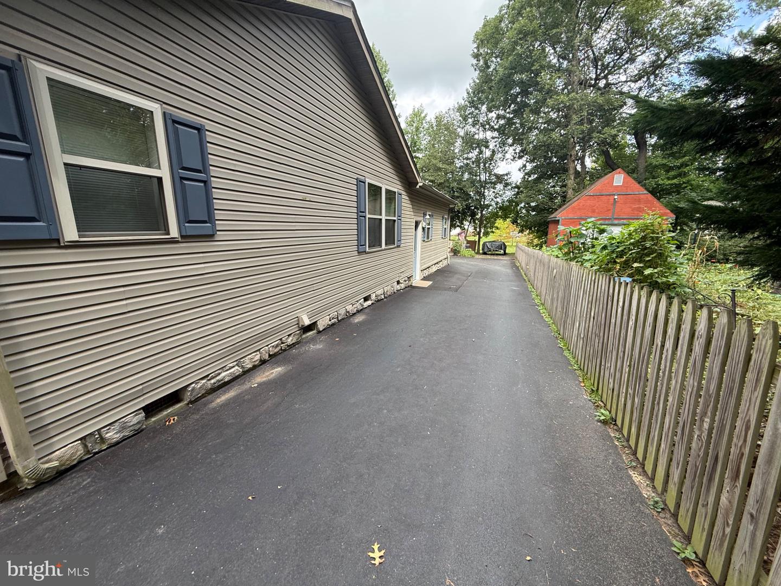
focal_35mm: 14
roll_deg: -0.8
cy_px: 293
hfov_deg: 102.1
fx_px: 316
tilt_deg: -10.7
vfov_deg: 85.7
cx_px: 390
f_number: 2.2
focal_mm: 2.22
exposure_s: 1/268
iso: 64
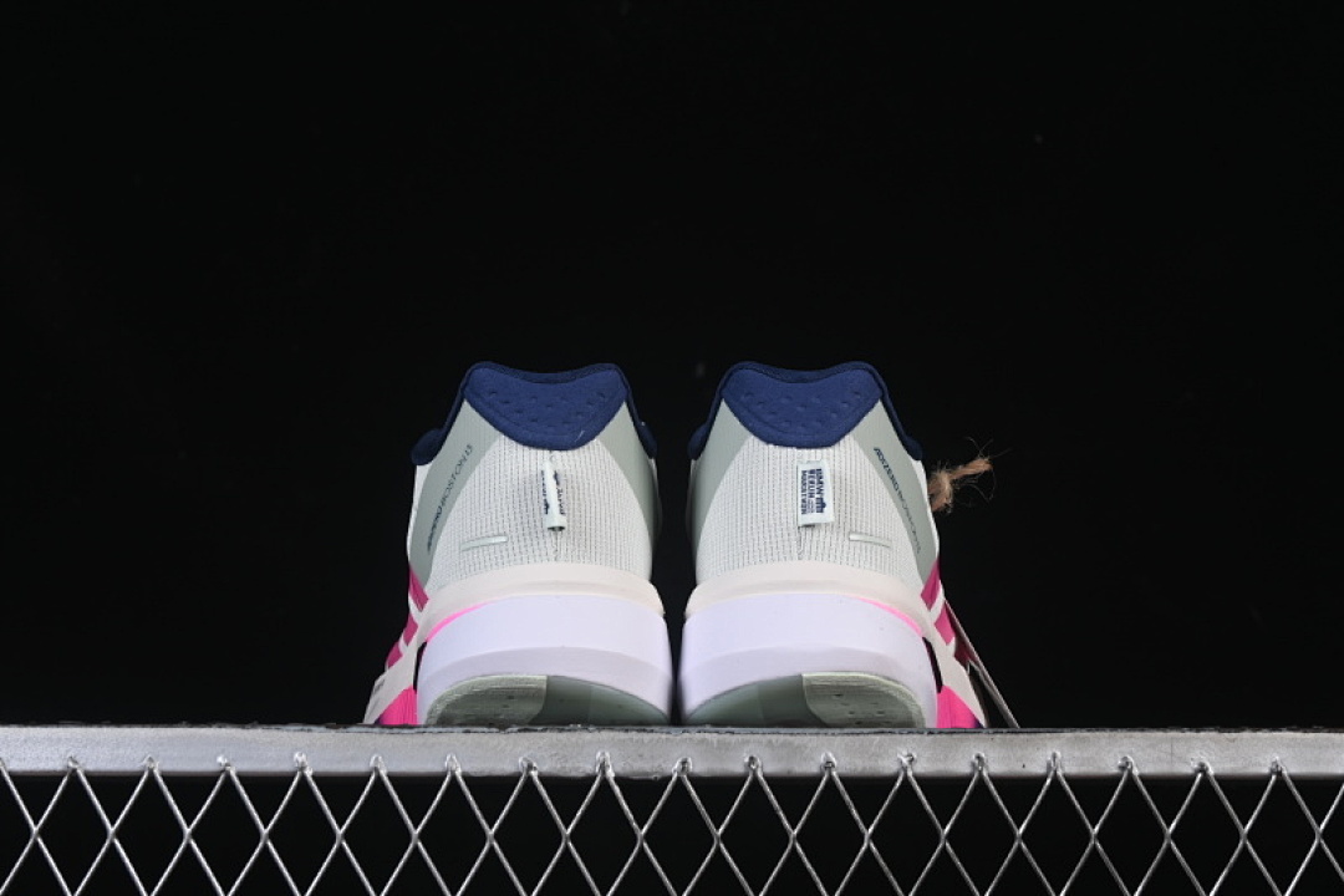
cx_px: 672
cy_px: 448
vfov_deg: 18.2
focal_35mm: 75
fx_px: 2800
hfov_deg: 27.0
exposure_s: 1/80
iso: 160
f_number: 8
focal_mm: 50
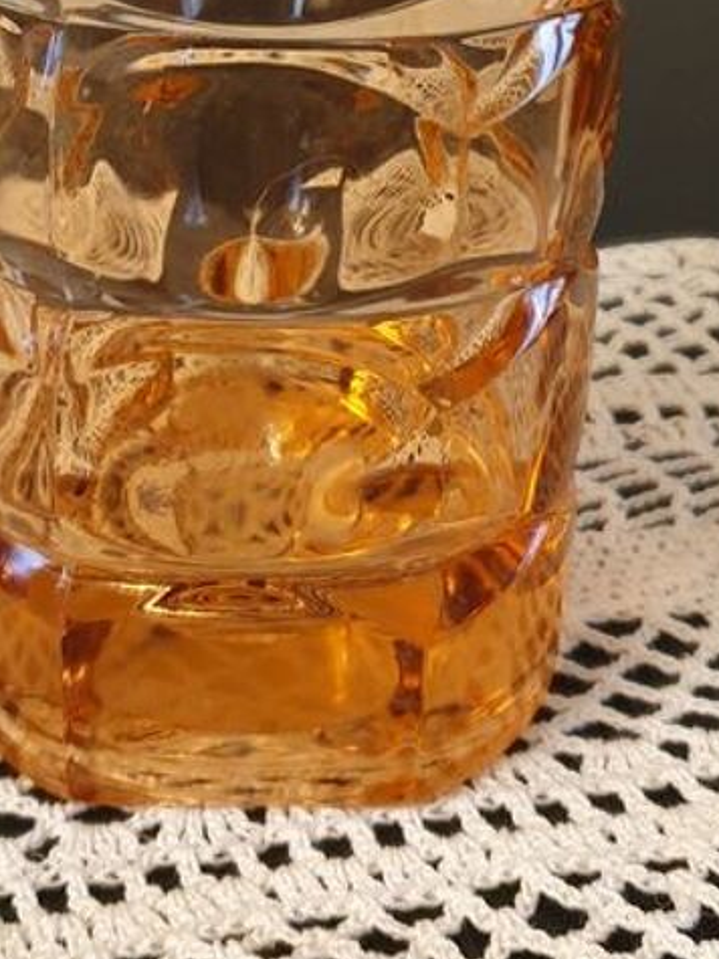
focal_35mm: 73
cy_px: -104
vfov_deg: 24.8
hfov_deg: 20.1
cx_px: 232
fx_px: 2023
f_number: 1.5
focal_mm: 4.3
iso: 320
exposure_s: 1/25
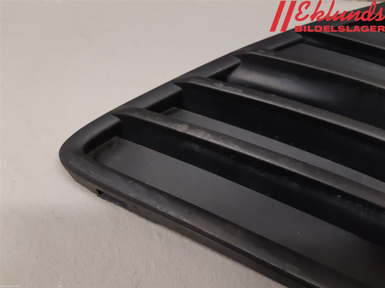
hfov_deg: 67.3
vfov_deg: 53.1
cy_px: 144
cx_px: 192
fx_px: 289
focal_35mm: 26
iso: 125
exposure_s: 1/50
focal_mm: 3.93
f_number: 1.7
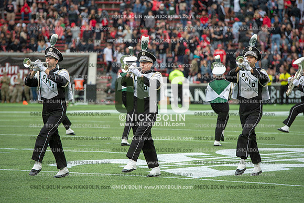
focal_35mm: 185
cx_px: 152
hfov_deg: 11.1
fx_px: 1561
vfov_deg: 7.4
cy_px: 102
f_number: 4
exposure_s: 1/500
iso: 400
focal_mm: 185
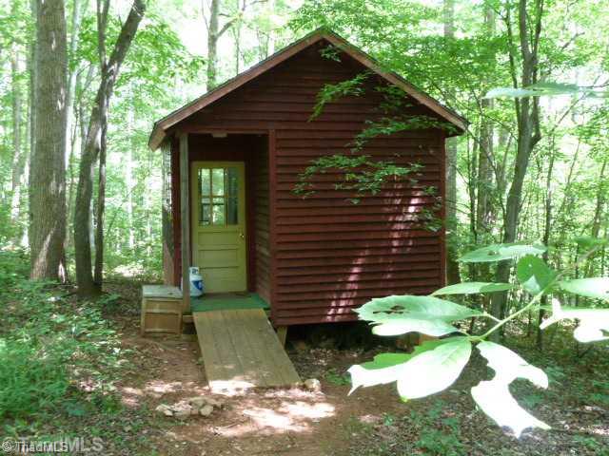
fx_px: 651
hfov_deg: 50.1
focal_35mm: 37
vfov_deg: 38.7
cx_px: 304
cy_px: 228
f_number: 3.6
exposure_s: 1/30
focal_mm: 6.1
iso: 320
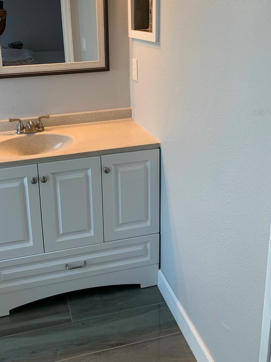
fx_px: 376
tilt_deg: -15.9
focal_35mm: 36
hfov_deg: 39.3
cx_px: 94
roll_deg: +2.4
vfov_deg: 50.2
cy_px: 112
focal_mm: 4.25
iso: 80
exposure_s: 1/120
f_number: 1.8
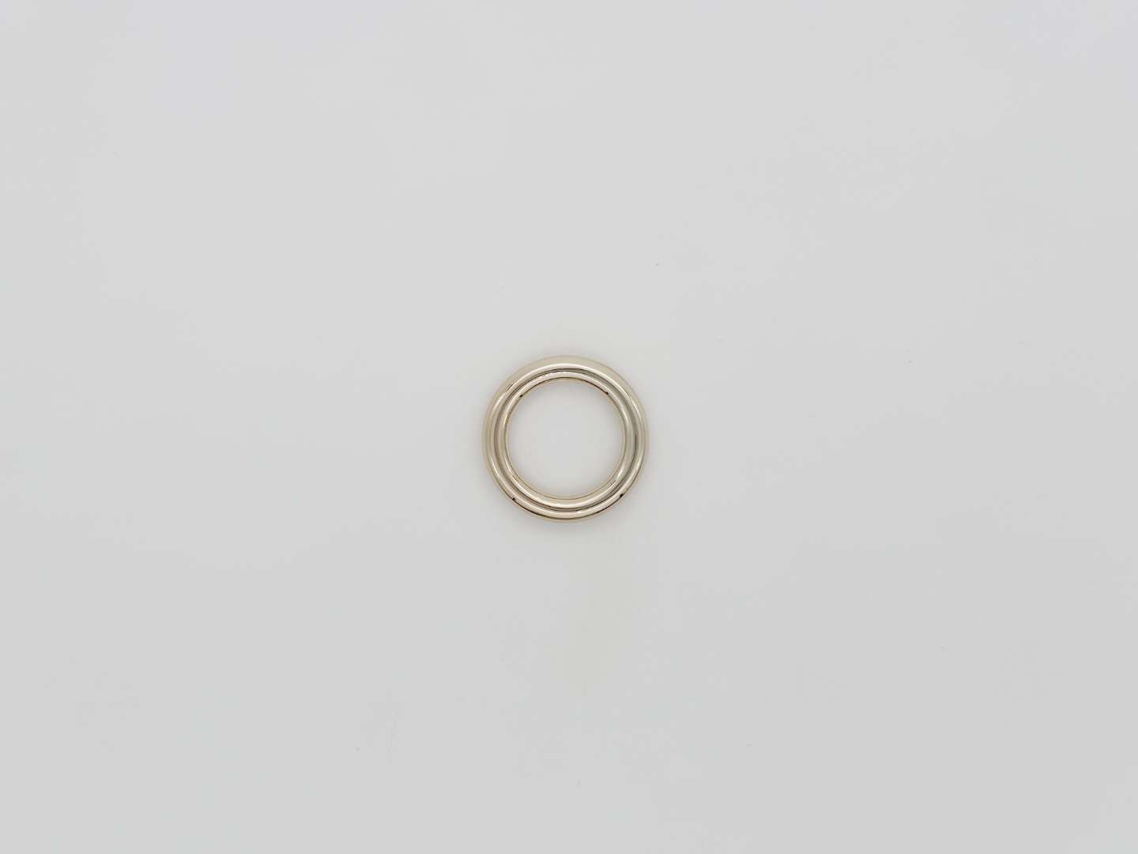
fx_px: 1578
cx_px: 569
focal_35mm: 48
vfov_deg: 30.3
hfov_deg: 39.7
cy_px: 427
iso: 64
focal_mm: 6.86
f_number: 1.78
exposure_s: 1/2809
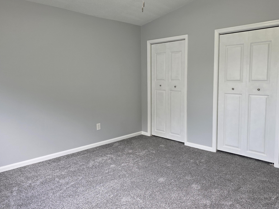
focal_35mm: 28
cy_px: 99
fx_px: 226
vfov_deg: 49.7
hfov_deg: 63.4
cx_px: 149
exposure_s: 1/120
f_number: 1.7
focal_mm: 6.3
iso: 200
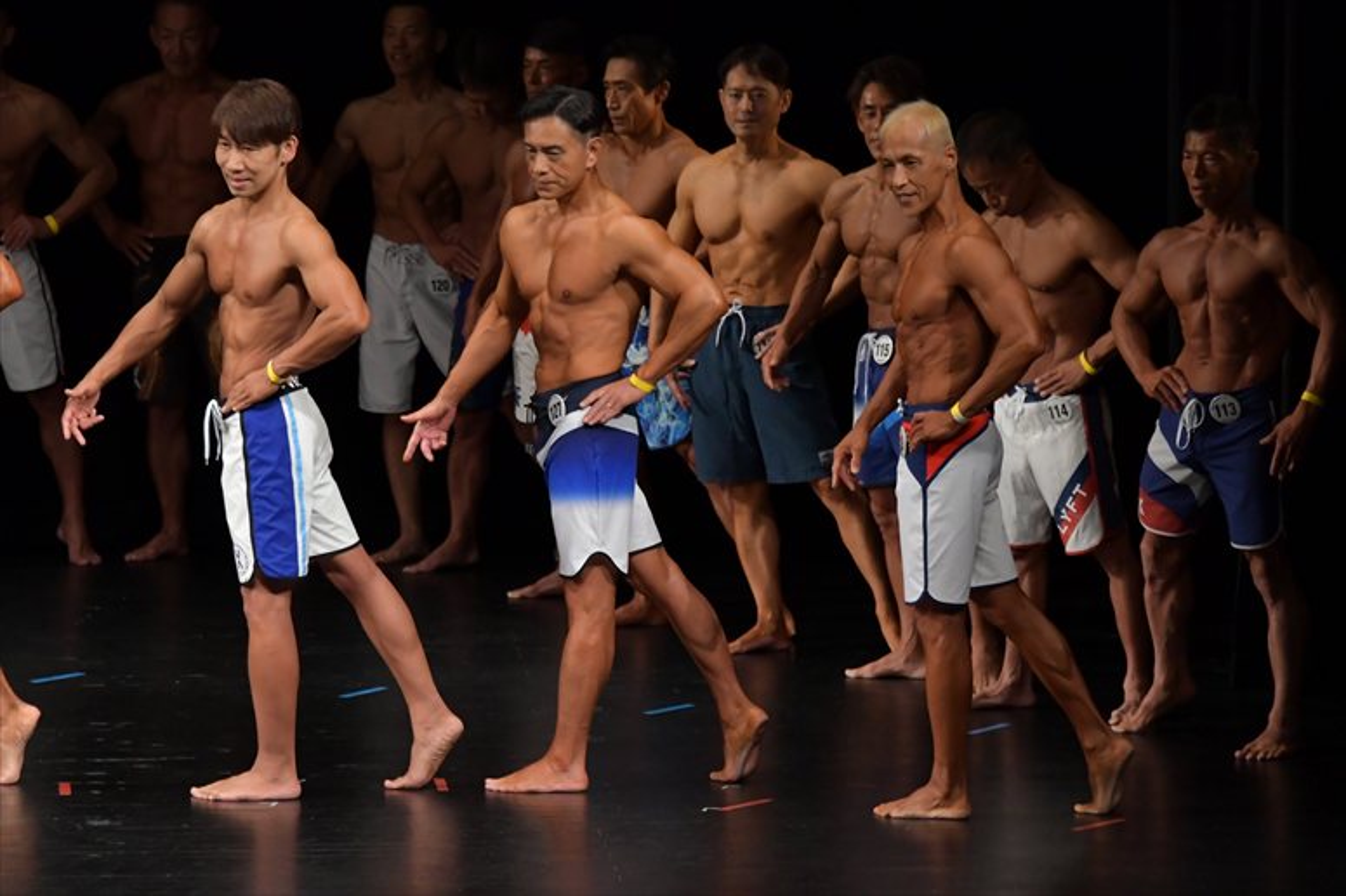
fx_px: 9530
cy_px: 448
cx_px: 673
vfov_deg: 5.4
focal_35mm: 255
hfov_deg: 8.1
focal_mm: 170
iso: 3200
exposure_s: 1/400
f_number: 5.6
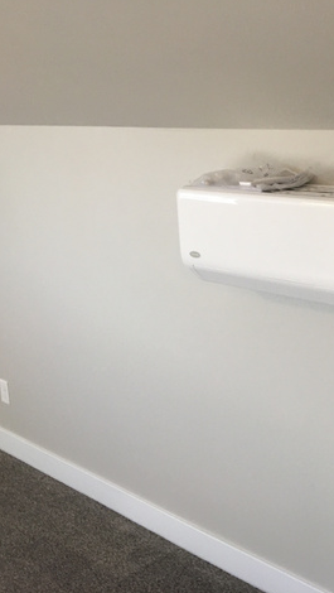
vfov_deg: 47.3
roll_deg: -1.3
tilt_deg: -10.8
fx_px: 676
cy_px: 296
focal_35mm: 43
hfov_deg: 25.9
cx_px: 359
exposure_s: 1/30
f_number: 2.2
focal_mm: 4.15
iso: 32
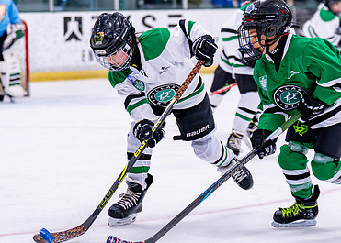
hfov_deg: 10.5
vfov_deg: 7.5
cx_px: 211
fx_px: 1850
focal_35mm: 191
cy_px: 98
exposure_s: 1/1250
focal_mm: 87
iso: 2500
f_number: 2.8
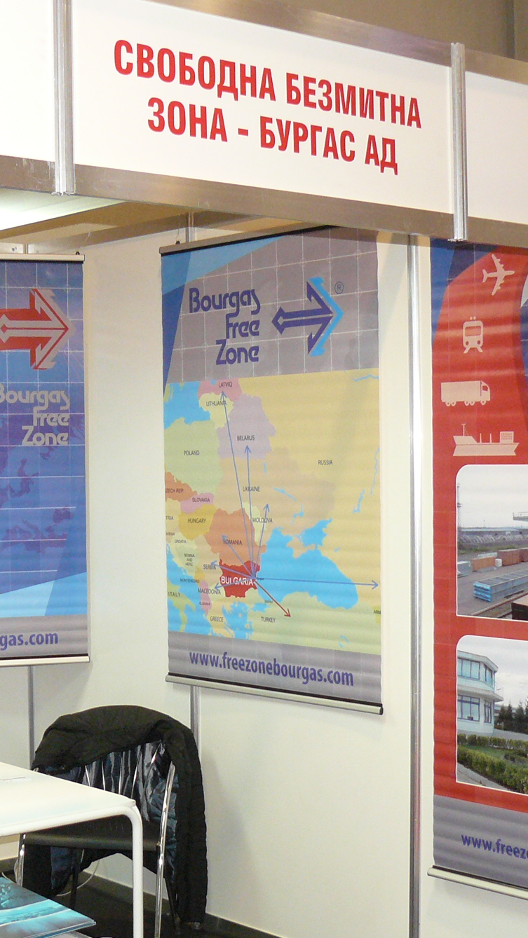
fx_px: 1494
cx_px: 86
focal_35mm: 60
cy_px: 524
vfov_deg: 34.9
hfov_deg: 19.8
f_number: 2.8
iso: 250
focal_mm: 6
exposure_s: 1/30
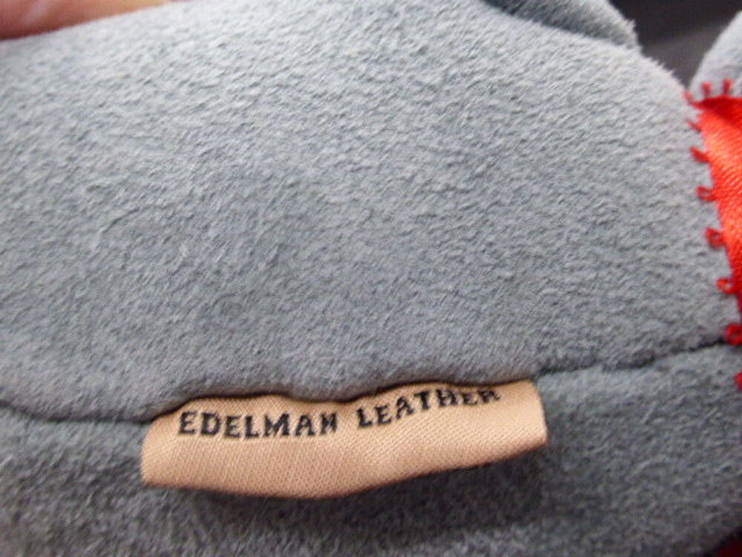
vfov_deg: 36.0
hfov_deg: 46.8
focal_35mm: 40
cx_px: 371
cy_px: 278
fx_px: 857
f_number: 3.9
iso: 400
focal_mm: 6.9
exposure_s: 1/30
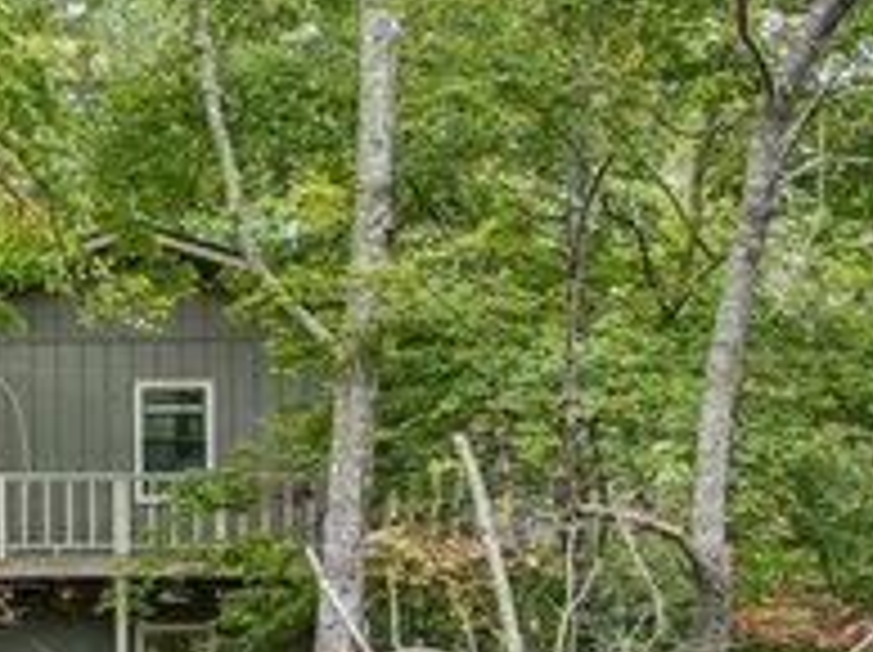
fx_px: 1562
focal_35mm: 62
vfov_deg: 22.9
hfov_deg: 30.1
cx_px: 112
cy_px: 607
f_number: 2.8
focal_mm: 12.3
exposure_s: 1/200
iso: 130
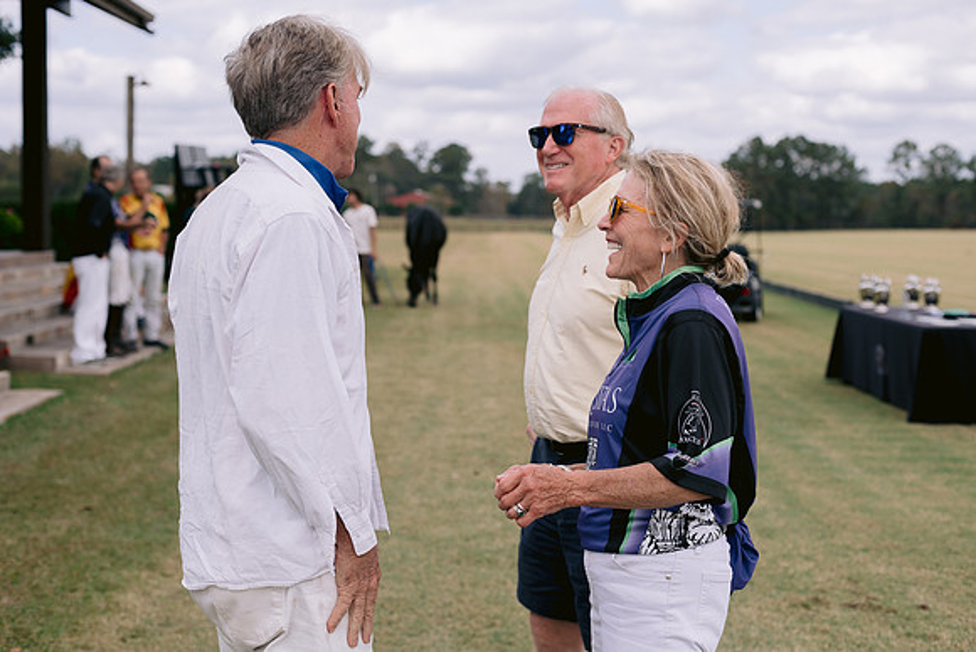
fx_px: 1356
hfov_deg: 39.6
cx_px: 488
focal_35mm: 50
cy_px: 326
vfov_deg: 27.0
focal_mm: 50
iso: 200
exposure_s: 1/2500
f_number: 4
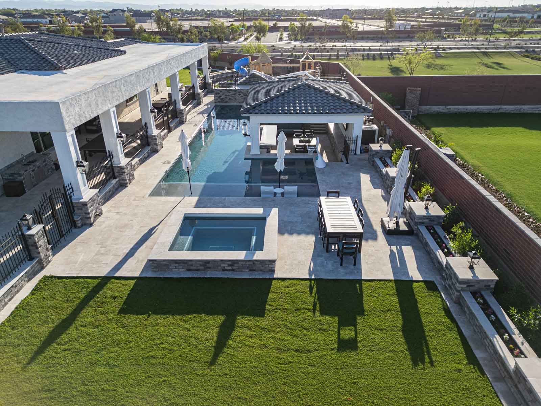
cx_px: 270
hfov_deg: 71.6
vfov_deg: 56.8
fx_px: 375
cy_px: 203
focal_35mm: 24
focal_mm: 6.72
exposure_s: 1/2000
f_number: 1.7
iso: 100
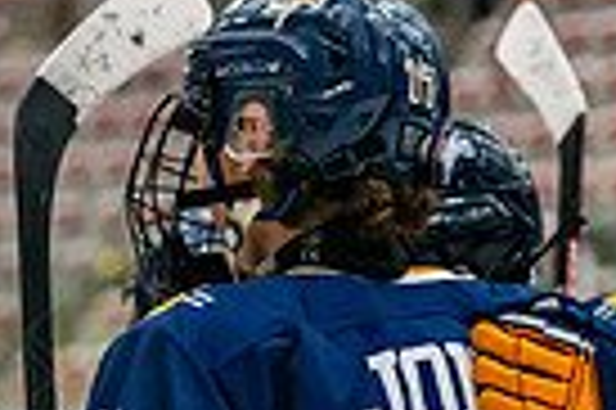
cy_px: 562
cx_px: 327
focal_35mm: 358
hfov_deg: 5.8
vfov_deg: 3.8
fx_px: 6118
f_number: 2.8
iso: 3200
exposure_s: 1/1250
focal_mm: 76
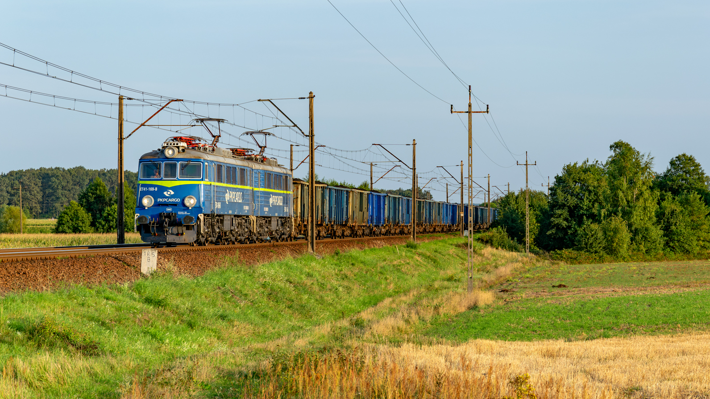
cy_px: 164
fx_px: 2231
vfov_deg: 10.2
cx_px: 354
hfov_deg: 18.1
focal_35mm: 119
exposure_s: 1/320
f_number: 7.1
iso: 200
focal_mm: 75
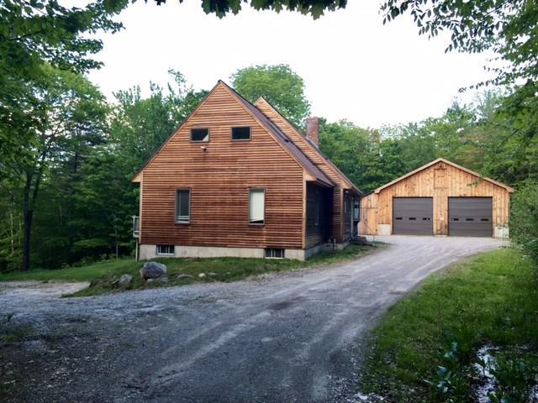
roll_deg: -1.5
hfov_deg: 61.7
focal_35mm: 29
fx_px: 451
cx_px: 269
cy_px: 202
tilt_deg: +2.5
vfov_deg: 48.2
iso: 25
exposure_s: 1/60
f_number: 2.2
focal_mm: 4.15
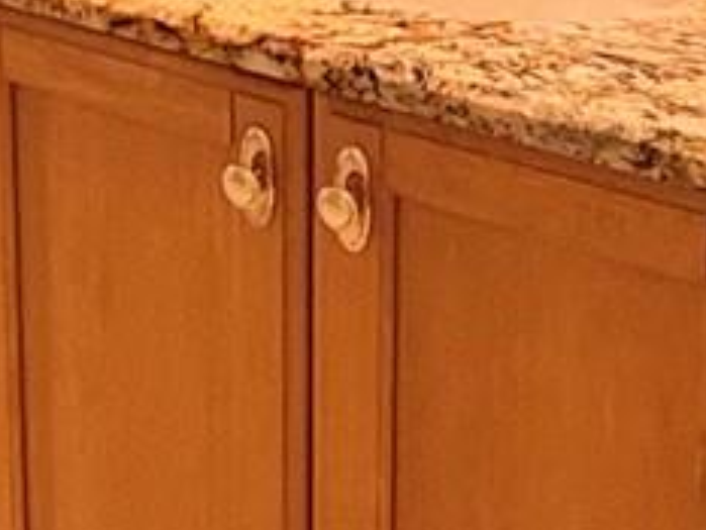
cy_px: -297
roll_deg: +2.4
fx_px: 1959
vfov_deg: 14.3
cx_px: 58
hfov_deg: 20.0
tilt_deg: -11.0
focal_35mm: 96
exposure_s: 1/60
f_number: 2.2
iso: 400
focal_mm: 2.22
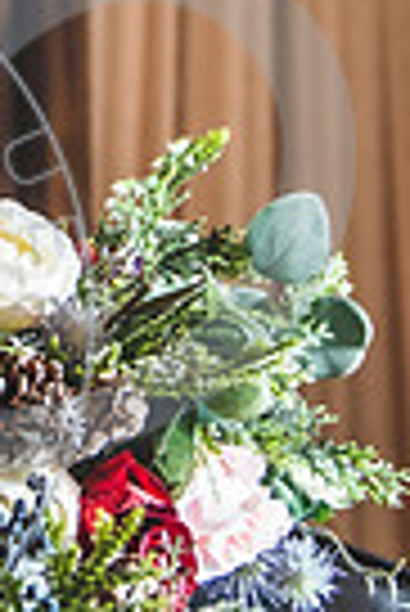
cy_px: -27
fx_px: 1636
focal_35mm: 96
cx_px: -122
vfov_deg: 20.4
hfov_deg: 13.8
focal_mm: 29
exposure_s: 1/160
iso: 1000
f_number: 2.8
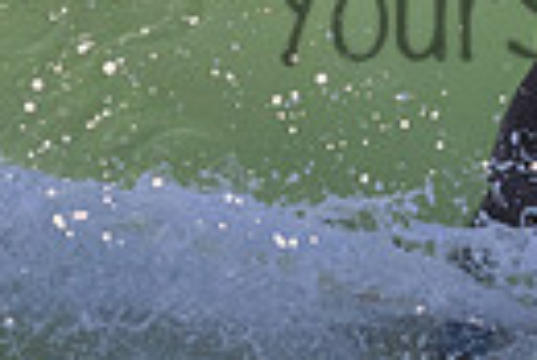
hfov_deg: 0.6
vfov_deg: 0.4
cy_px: -35
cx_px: 690
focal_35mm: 3557
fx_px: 53117
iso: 3600
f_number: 11
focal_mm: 800
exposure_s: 1/2000
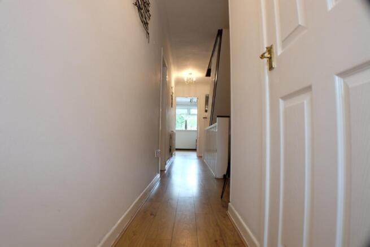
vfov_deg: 53.2
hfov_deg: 73.7
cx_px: 185
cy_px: 124
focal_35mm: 24
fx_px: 247
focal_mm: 16
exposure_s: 1/30
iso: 250
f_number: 4
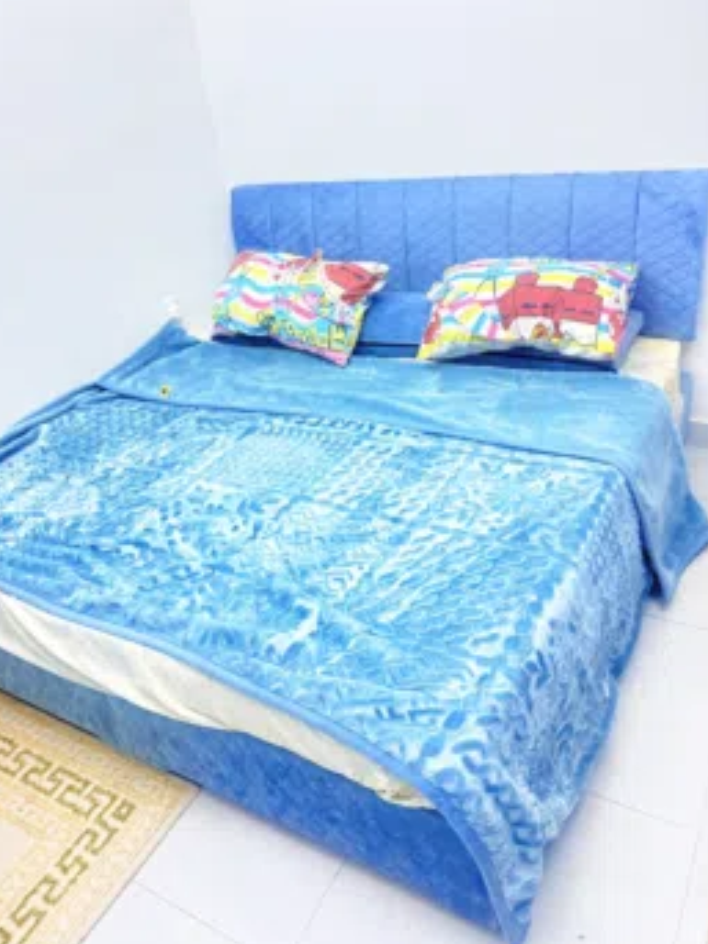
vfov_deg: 63.4
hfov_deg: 49.6
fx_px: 764
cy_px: 457
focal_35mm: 28
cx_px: 306
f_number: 1.78
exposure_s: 1/50
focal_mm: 6.76
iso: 640
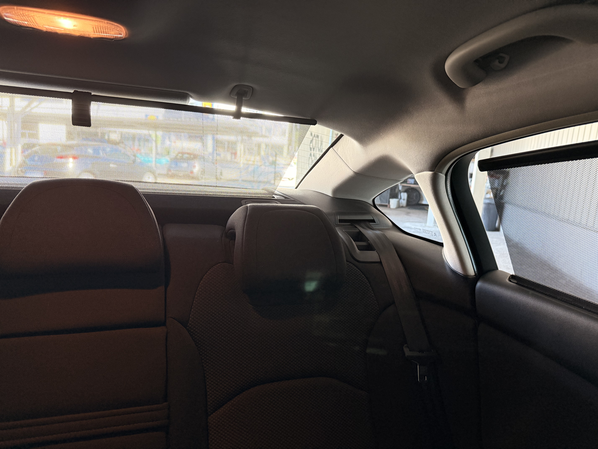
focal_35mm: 24
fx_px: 415
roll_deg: -4.6
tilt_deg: -8.6
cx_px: 299
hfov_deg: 71.6
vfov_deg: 56.8
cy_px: 224
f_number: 1.78
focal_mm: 6.76
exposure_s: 1/60
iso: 320
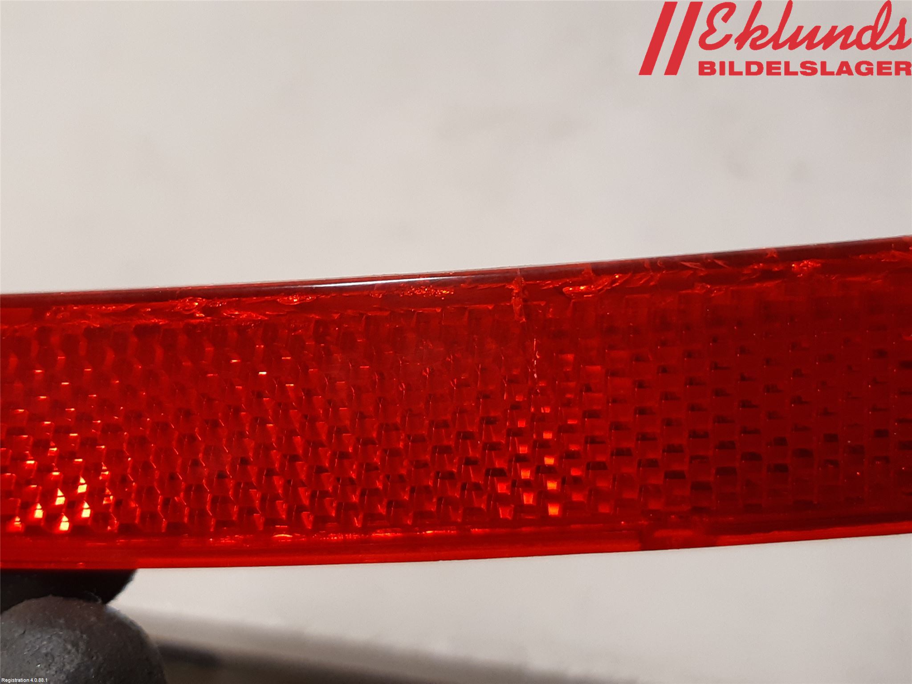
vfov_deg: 53.1
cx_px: 456
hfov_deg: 67.3
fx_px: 685
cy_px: 342
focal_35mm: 26
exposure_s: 1/50
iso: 200
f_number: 1.7
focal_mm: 3.93
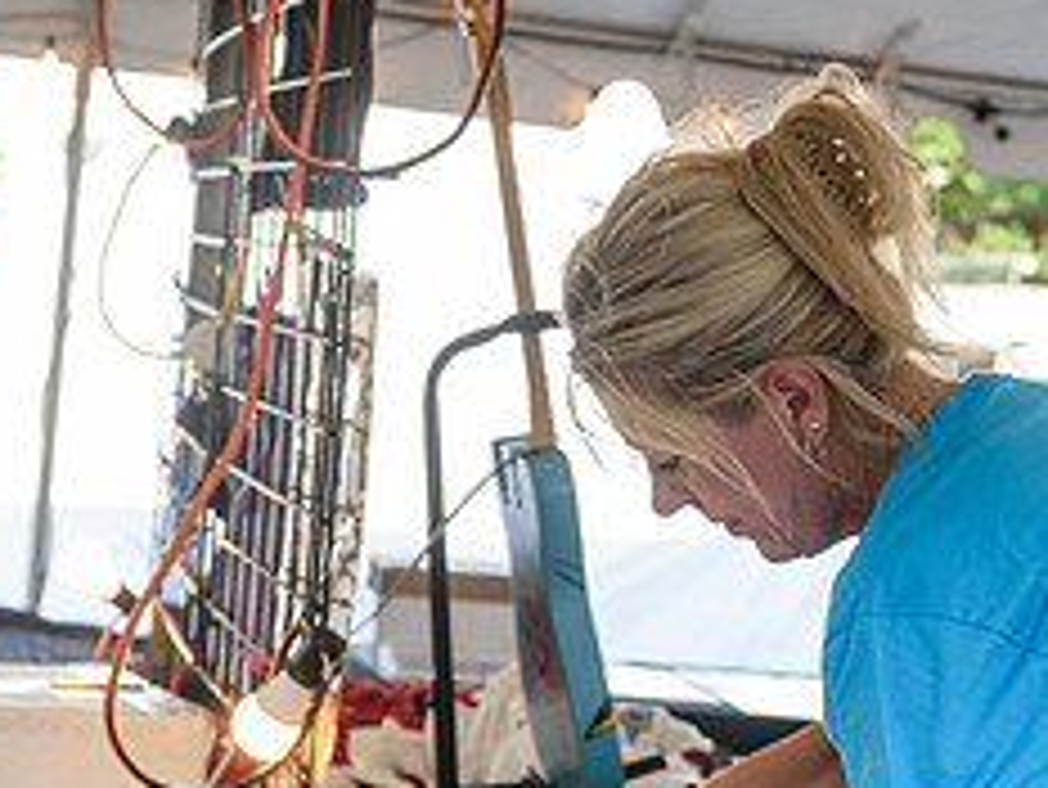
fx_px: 2817
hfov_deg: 21.0
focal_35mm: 93
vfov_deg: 15.8
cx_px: 726
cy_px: 640
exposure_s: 1/320
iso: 250
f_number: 5
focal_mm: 34
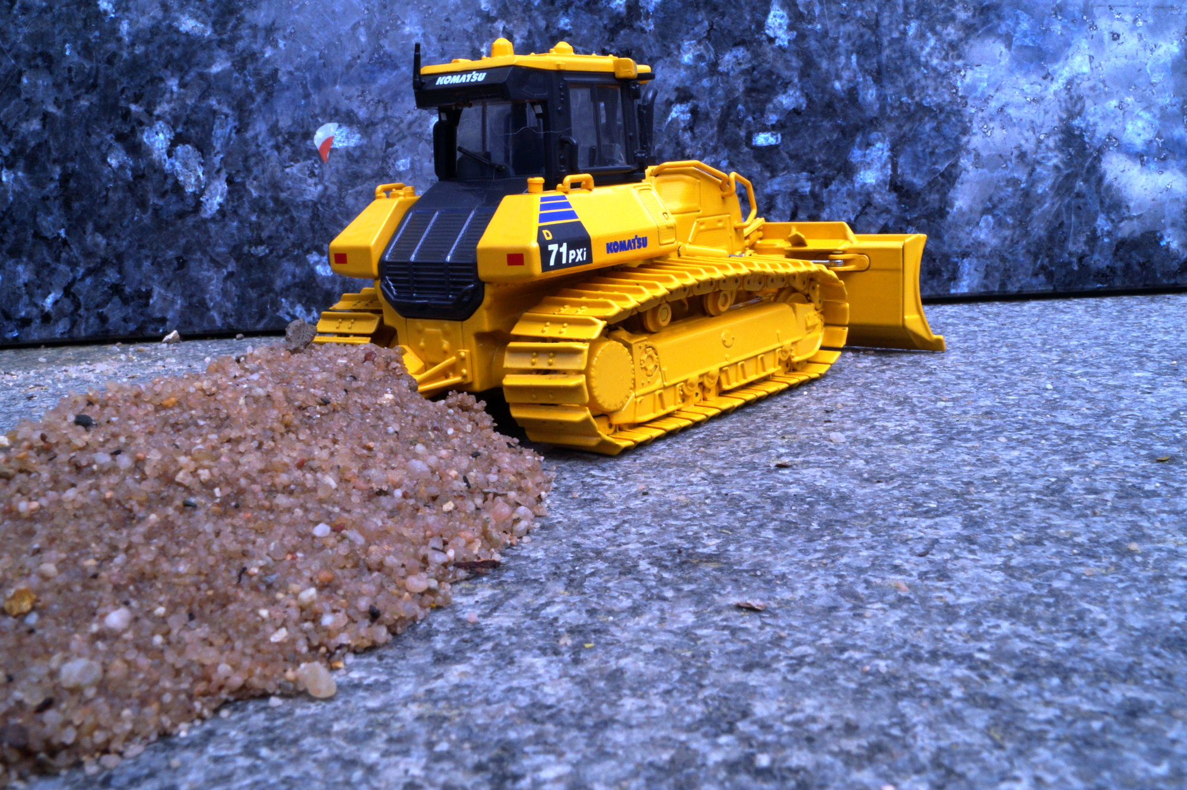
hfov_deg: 53.2
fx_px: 1186
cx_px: 594
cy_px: 395
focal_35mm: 36
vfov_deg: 36.8
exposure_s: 1/60
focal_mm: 24
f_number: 25
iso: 400
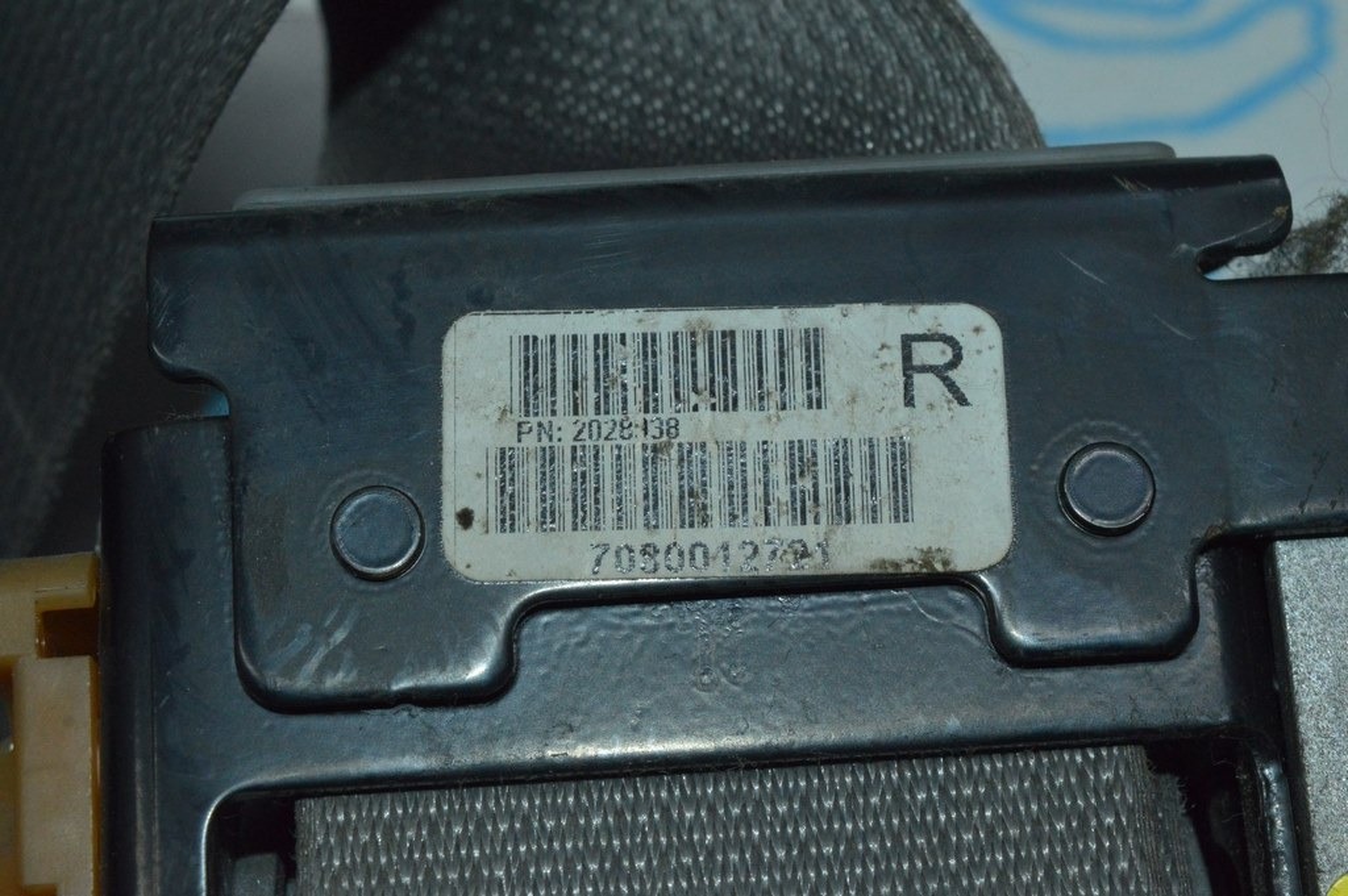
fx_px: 3087
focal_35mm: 82
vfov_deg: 16.5
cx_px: 674
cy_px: 448
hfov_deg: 24.6
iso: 2500
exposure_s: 1/200
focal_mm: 55
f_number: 16
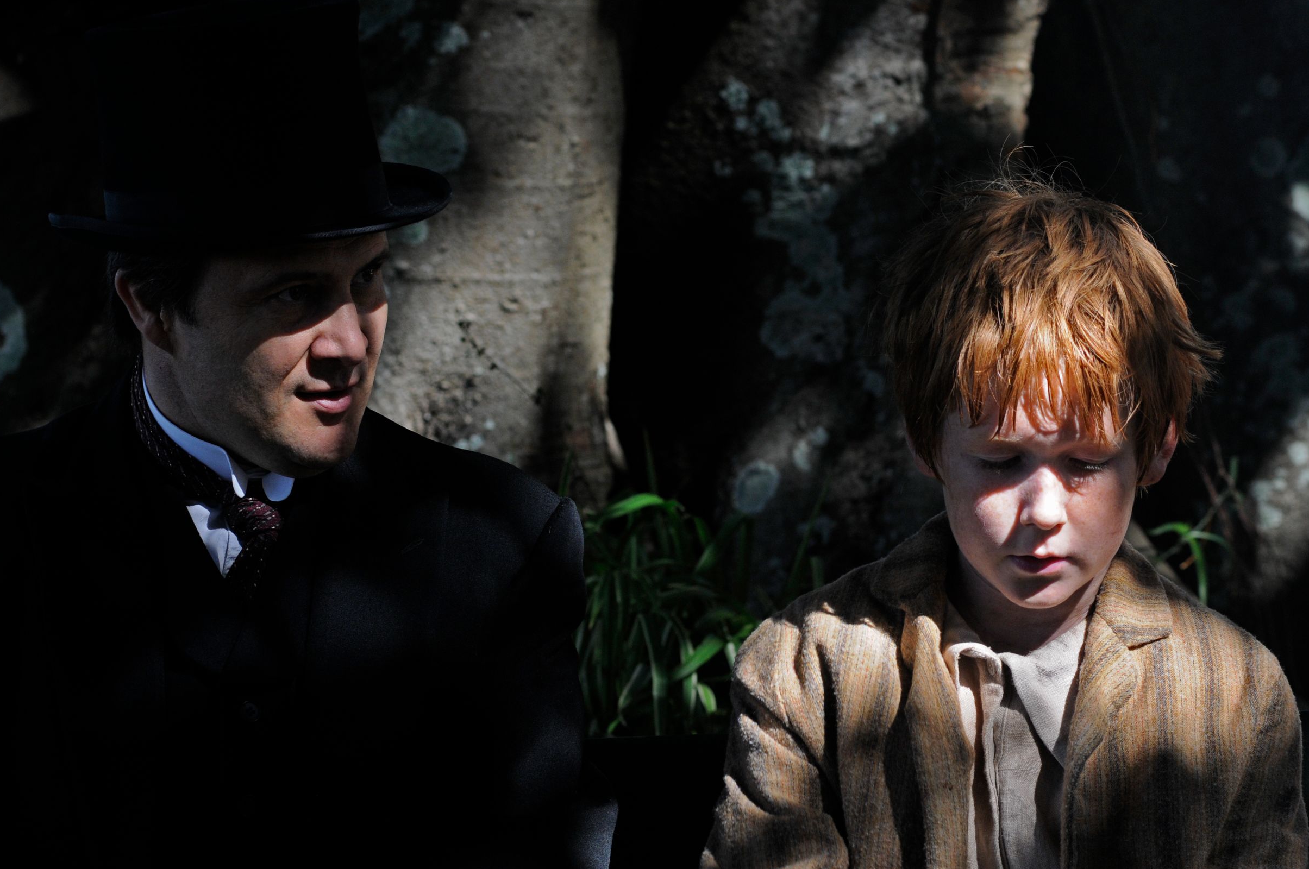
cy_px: 442
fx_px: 4903
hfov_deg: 15.2
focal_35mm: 135
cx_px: 600
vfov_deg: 10.1
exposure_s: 1/250
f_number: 7.1
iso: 400
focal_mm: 80
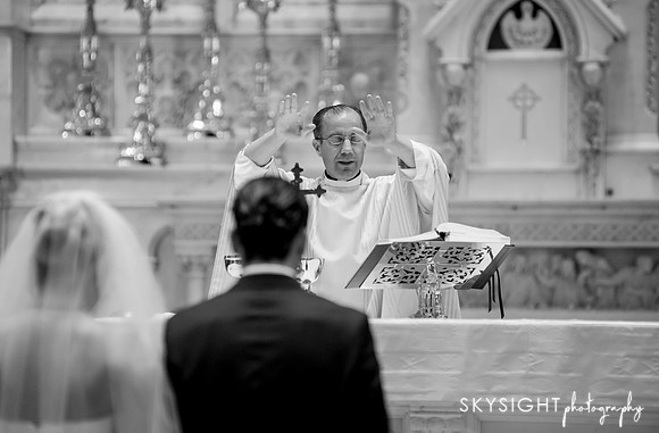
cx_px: 311
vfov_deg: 6.3
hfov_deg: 9.6
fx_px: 3931
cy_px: 204
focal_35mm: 216
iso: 6400
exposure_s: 1/200
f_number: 4
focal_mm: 200
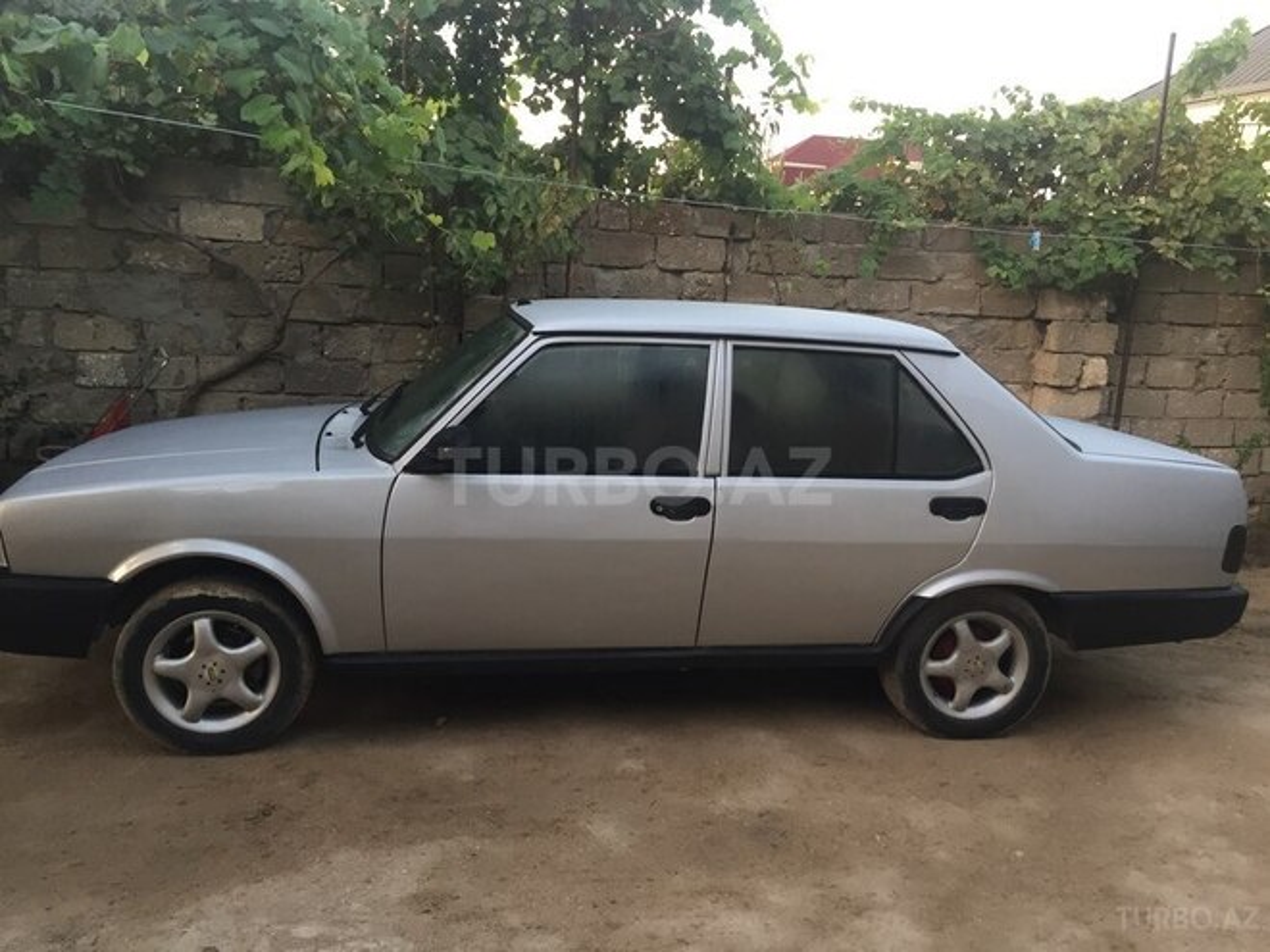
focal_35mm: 29
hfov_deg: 61.7
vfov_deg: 48.2
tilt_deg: -11.1
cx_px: 635
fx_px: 1064
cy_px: 476
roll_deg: -3.1
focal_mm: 4.15
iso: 80
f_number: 2.2
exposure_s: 1/33
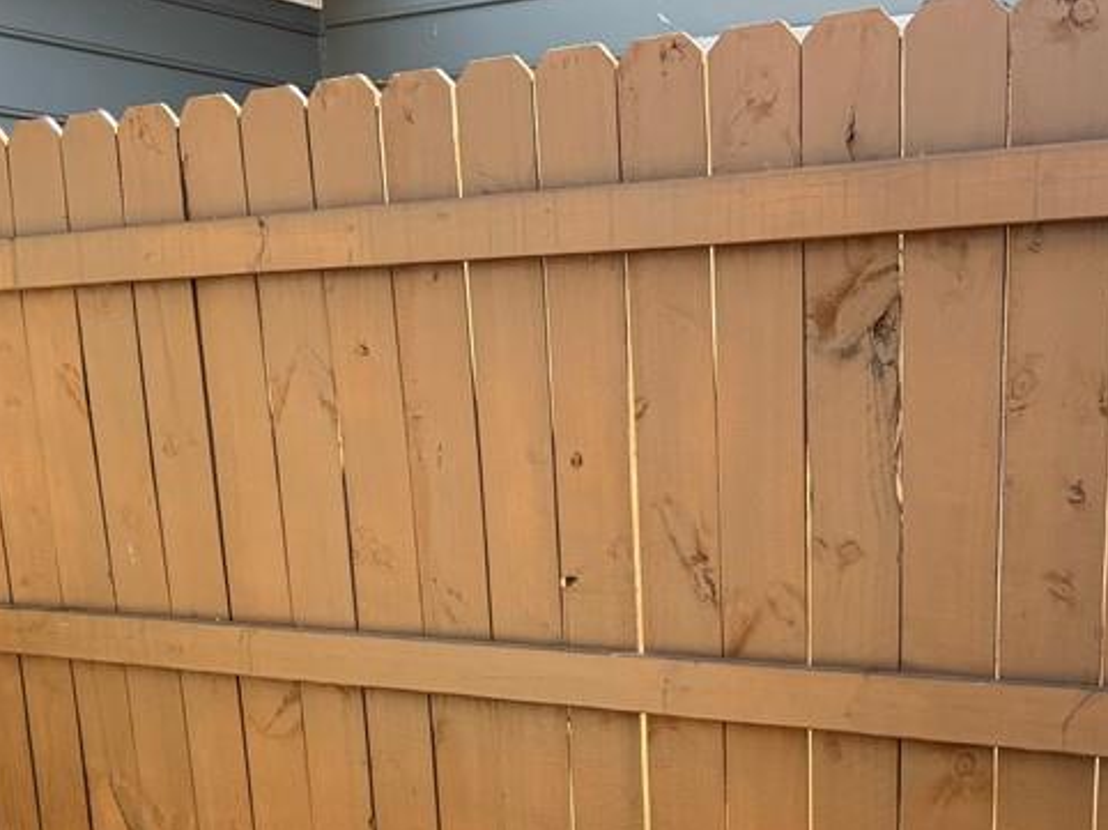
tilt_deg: -13.4
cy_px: 805
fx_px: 1632
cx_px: 713
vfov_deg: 27.1
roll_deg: +0.4
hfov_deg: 37.2
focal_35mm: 51
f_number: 1.78
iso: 100
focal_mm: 6.76
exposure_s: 1/470
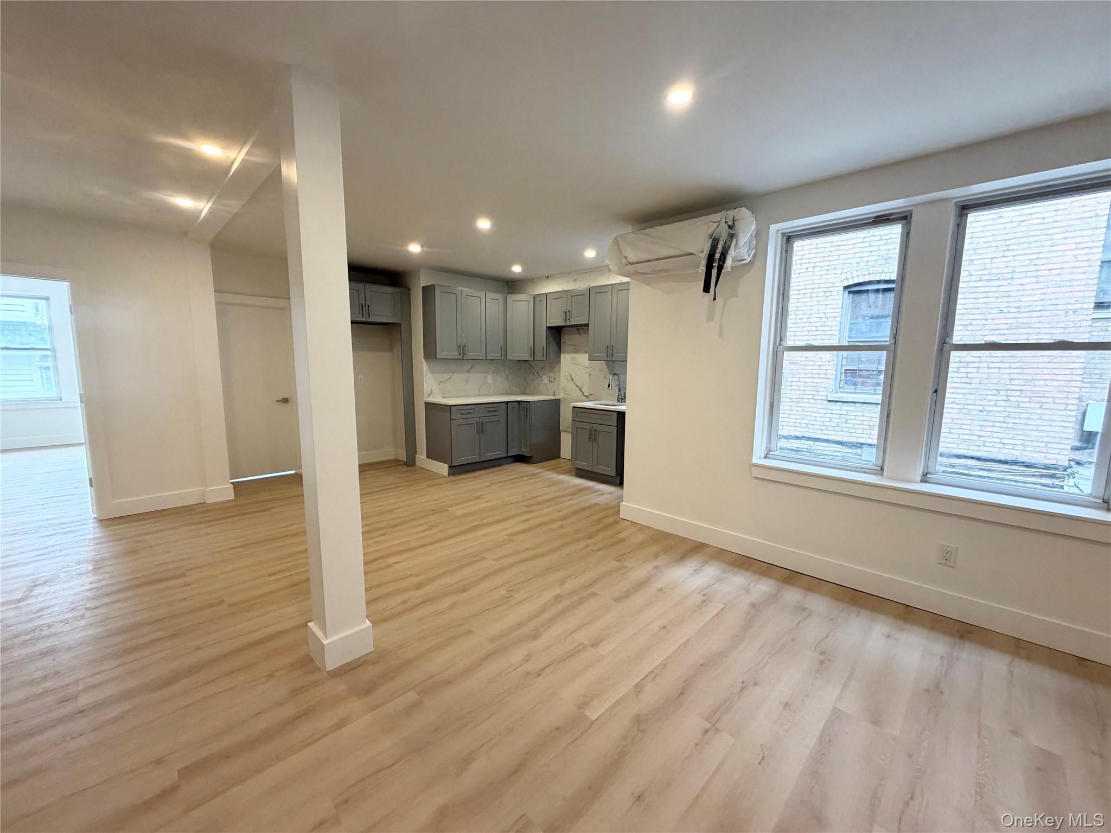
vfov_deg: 85.7
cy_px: 416
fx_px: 449
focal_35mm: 14
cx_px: 556
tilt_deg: -6.8
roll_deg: -0.9
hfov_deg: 102.1
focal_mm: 2.22
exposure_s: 1/120
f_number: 2.2
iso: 200
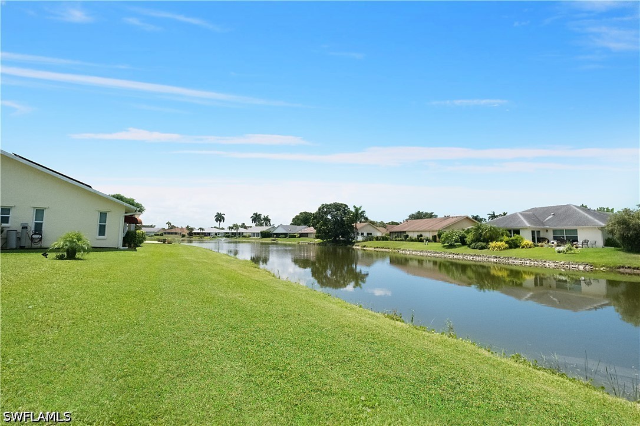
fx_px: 267
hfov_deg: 100.4
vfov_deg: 77.3
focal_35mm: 15
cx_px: 320
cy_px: 213
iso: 6400
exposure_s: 1/3500
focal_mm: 10
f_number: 11
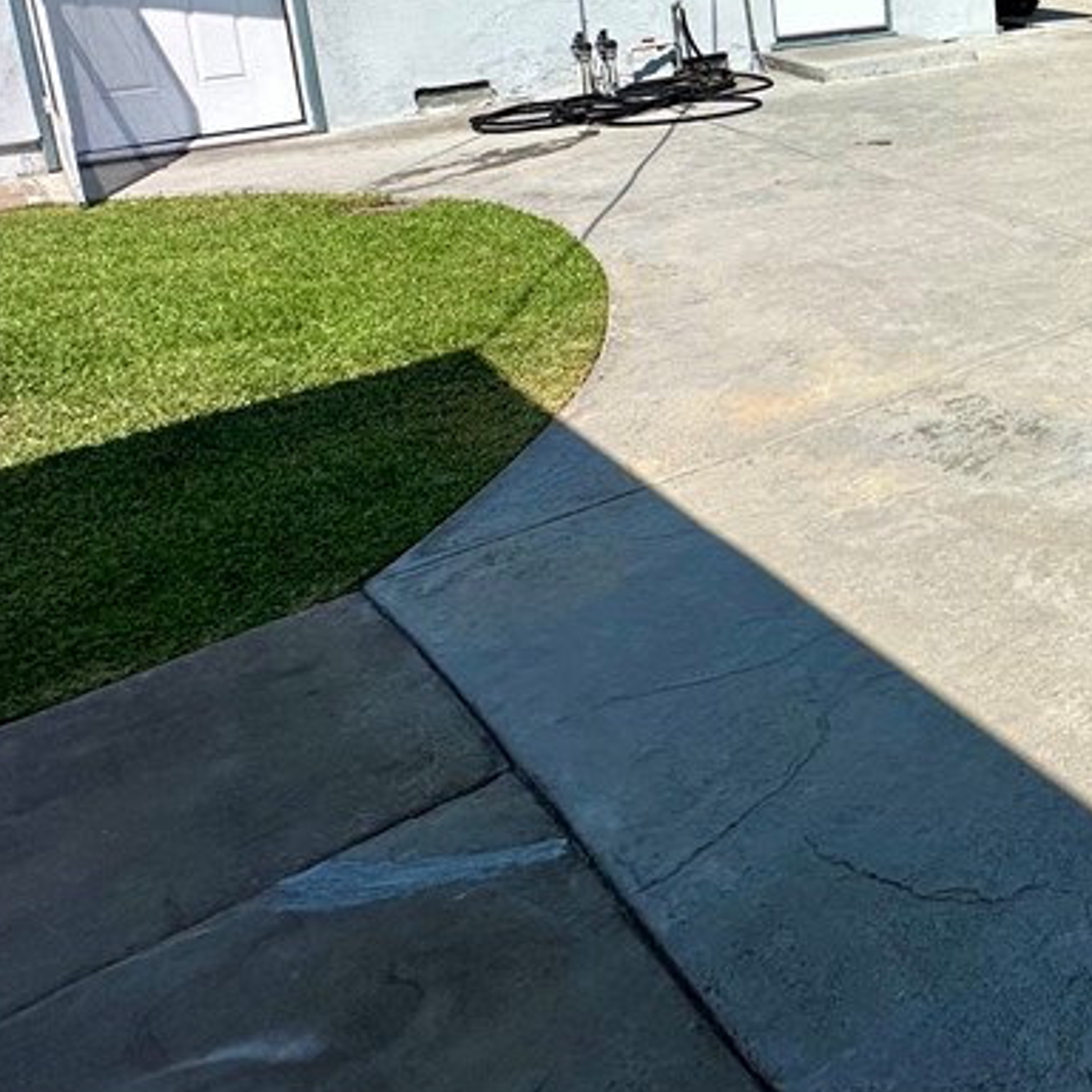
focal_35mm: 33
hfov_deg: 34.7
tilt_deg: -11.2
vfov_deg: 44.5
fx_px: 1178
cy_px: 80
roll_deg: -1.2
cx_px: 1422
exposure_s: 1/2959
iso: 50
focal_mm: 2.22
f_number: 2.2
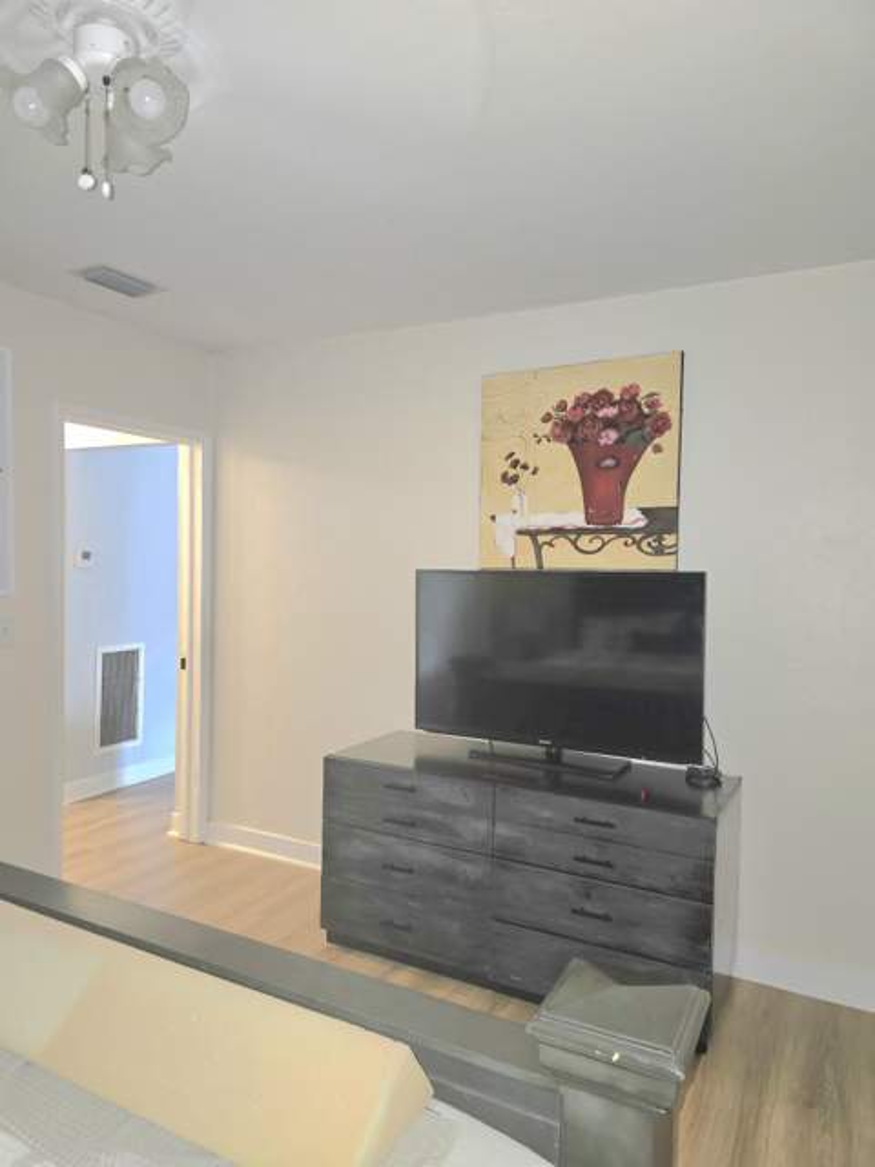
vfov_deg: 73.9
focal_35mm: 23
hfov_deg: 58.9
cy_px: 584
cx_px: 438
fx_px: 775
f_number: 1.7
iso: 125
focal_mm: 6.3
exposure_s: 1/12
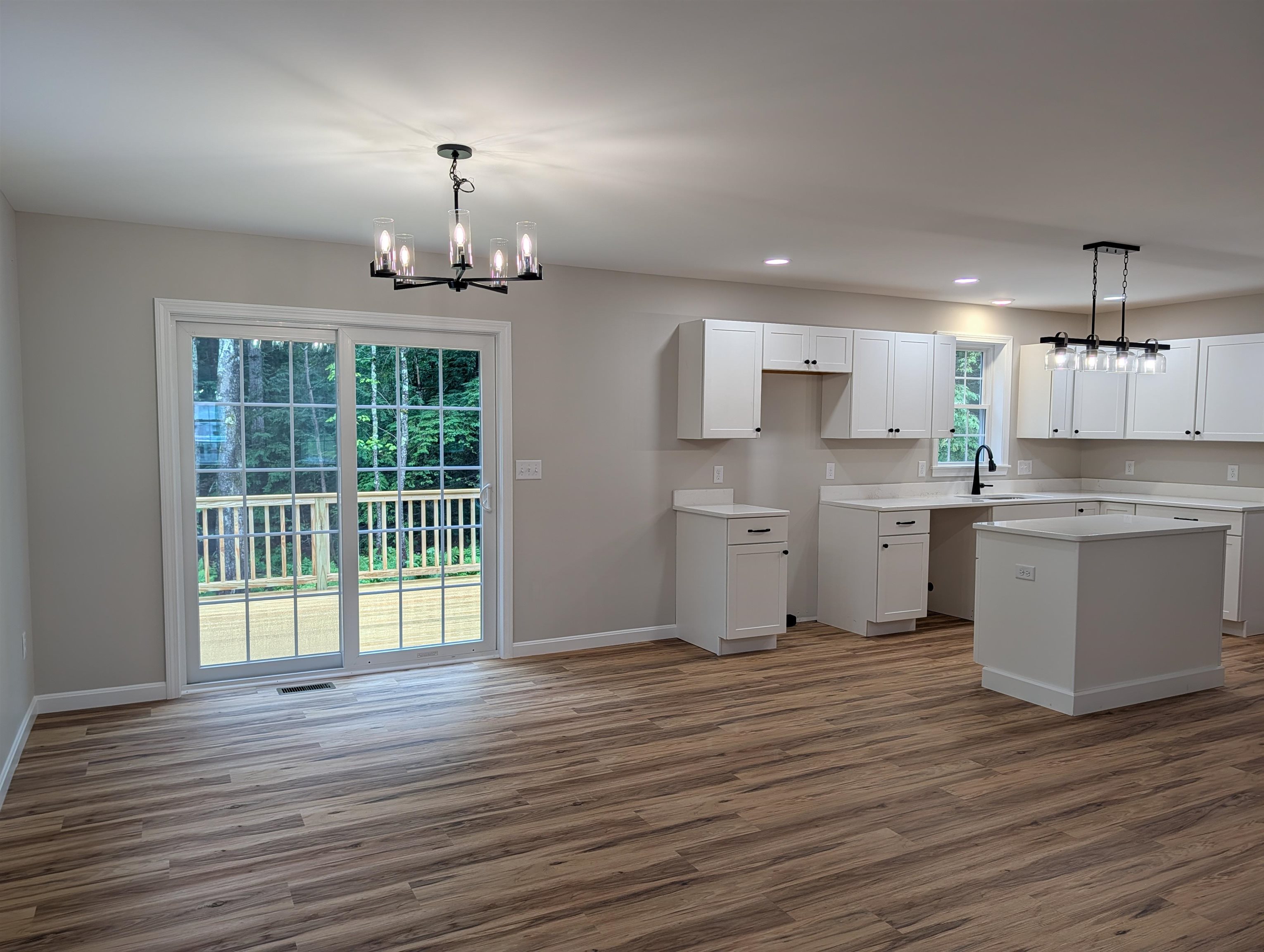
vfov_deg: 56.9
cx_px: 632
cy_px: 476
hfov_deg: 71.5
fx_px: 878
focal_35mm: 24
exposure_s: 1/415
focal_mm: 6.9
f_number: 1.68
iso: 21
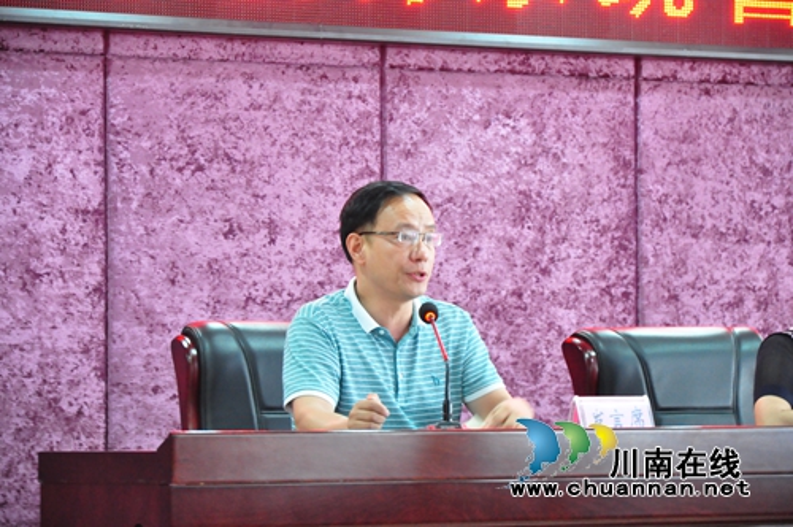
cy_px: 264
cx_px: 396
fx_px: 3465
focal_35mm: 158
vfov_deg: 8.7
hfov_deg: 13.1
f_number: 5.6
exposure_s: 1/8
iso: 3200
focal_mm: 105
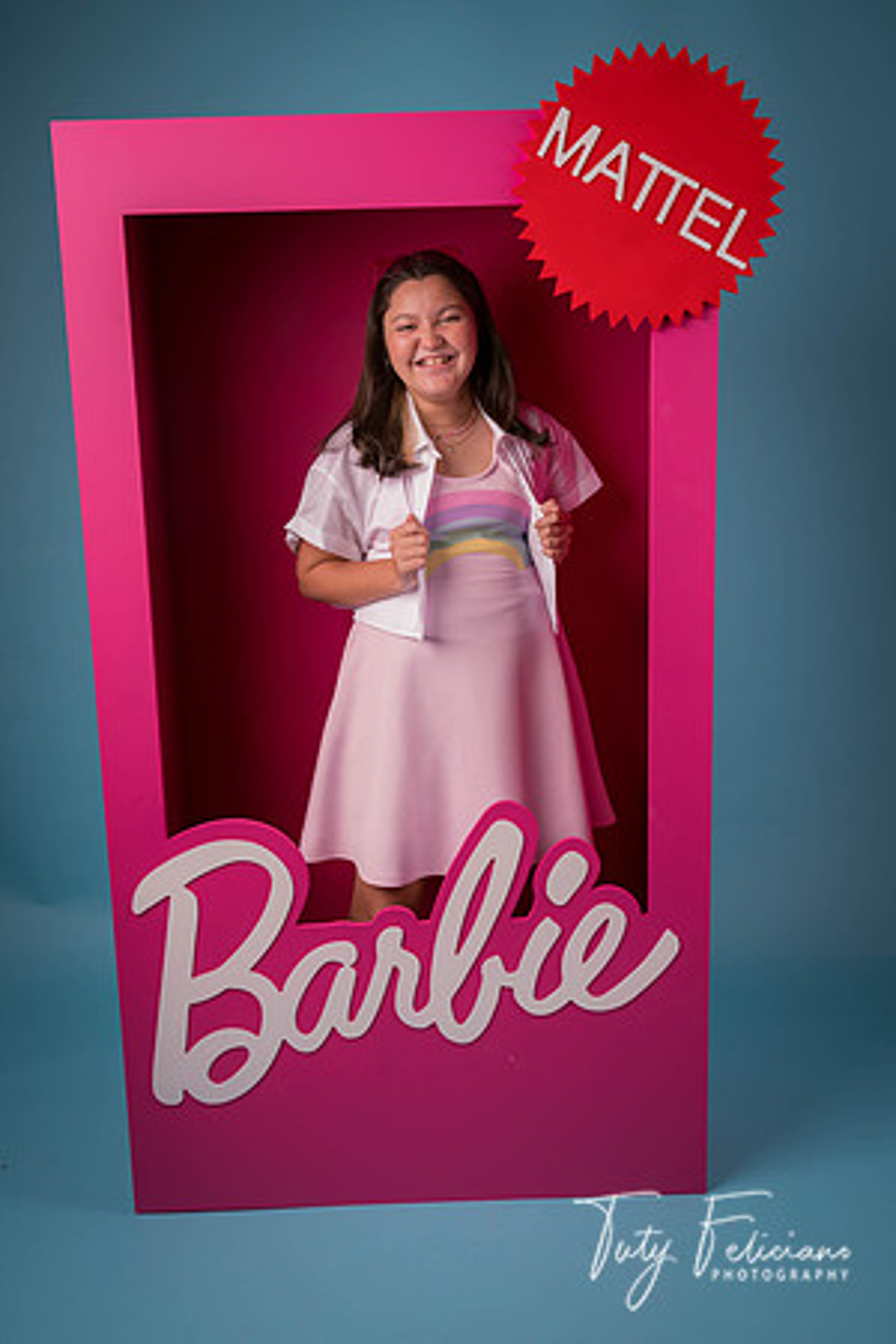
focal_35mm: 37
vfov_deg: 51.9
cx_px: 448
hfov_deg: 35.9
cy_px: 672
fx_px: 1381
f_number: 6.3
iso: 125
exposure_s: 1/80
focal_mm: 37
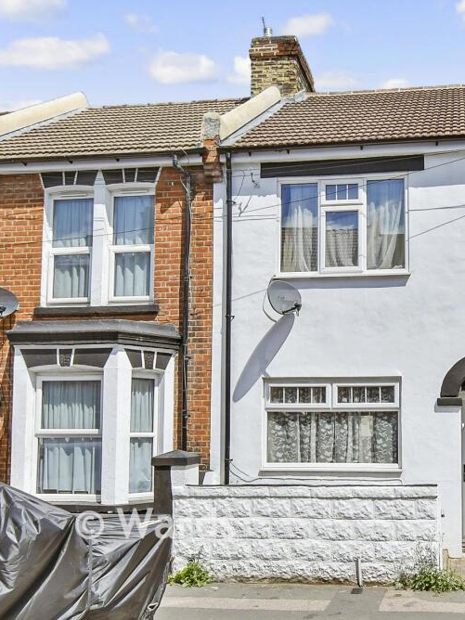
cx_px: 383
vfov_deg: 63.4
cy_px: 307
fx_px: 502
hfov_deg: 46.6
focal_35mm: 28
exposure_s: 1/640
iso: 500
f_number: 13
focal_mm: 13
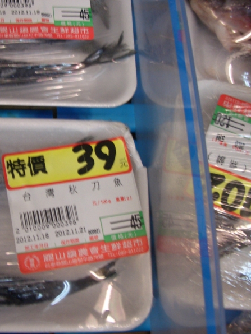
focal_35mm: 47
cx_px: 70
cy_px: 168
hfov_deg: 30.5
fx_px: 454
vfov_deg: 40.4
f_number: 2.6
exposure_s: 1/40
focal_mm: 5.8
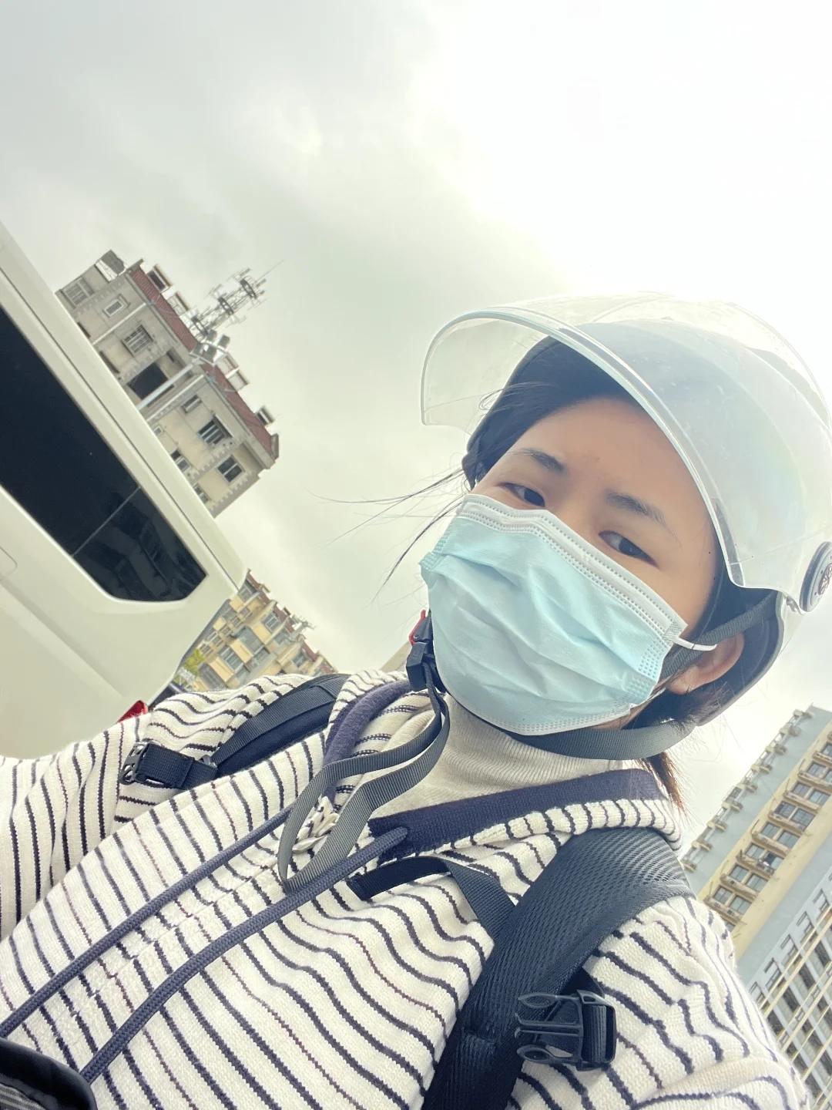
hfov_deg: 46.8
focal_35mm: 30
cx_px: 416
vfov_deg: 60.0
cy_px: 555
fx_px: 961
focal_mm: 2.71
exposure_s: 1/283
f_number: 2.2
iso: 32
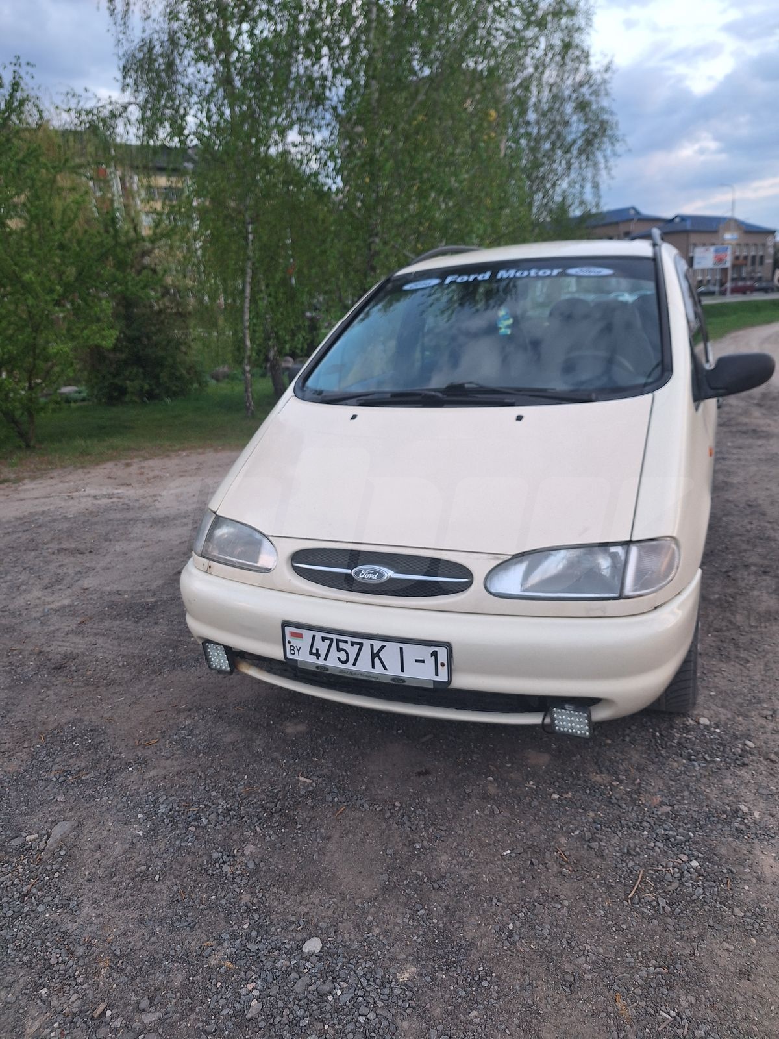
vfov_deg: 73.9
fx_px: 690
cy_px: 520
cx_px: 390
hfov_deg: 58.9
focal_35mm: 23
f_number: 1.8
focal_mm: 5.54
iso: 50
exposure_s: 1/50
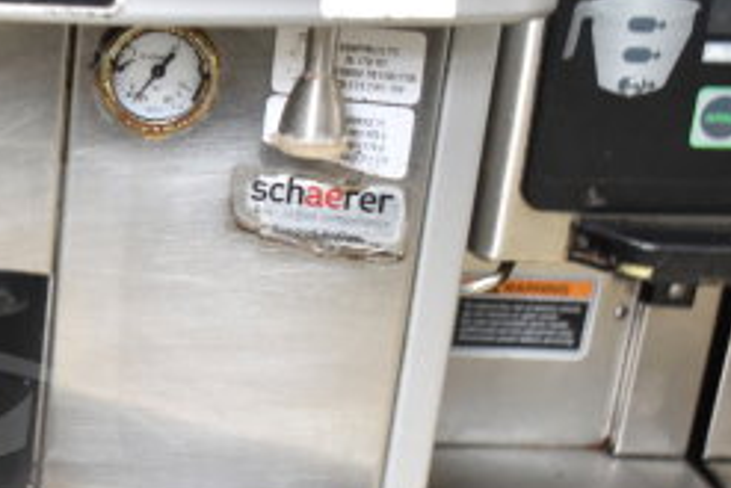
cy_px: 398
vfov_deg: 15.3
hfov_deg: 21.3
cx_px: -139
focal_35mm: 89
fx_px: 1808
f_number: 4
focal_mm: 24
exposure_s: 1/40
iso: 1000
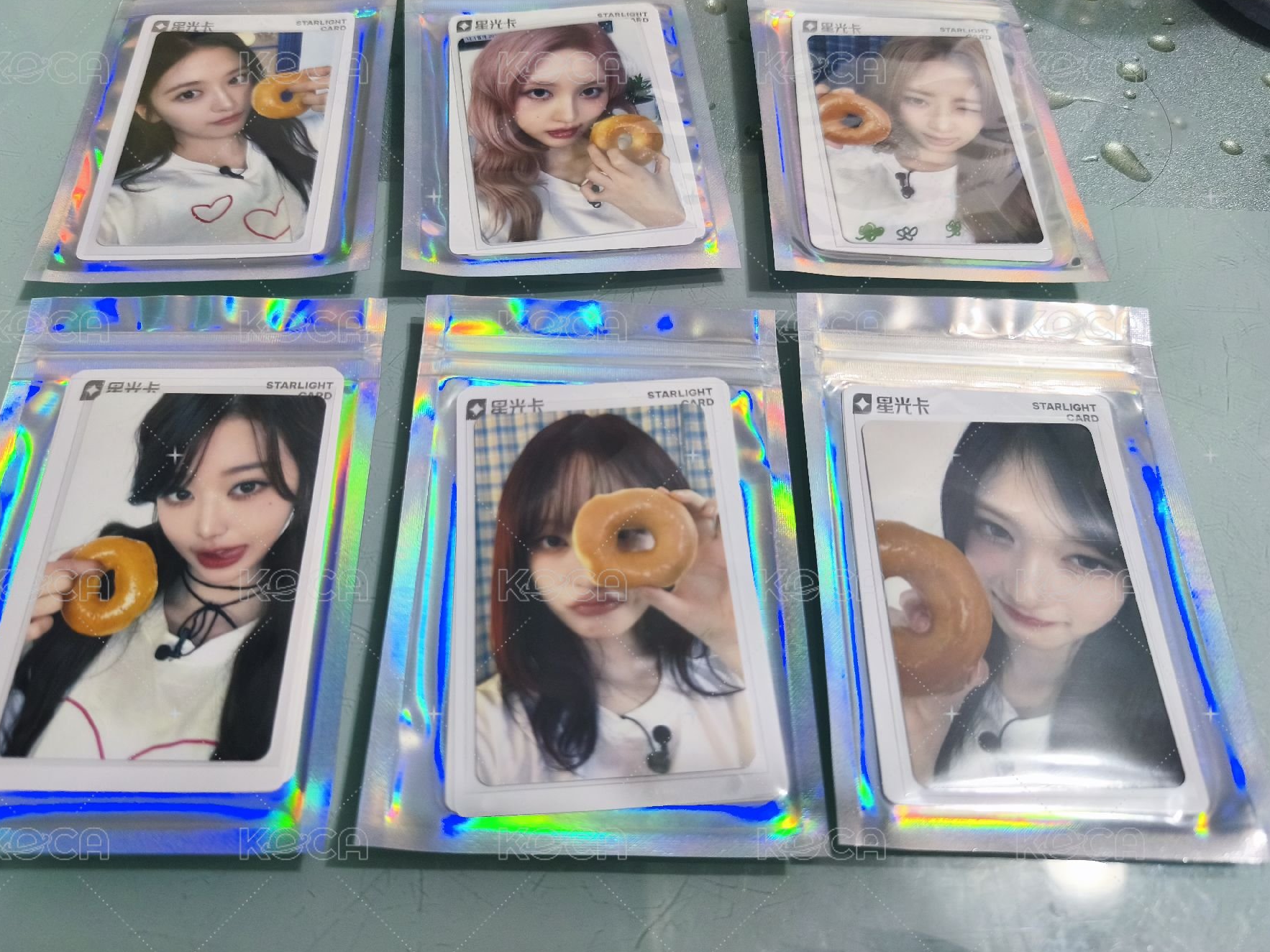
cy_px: 455
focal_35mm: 25
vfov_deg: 54.9
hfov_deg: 69.3
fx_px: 917
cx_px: 606
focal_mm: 6.18
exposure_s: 1/60
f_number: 1.65
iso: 500
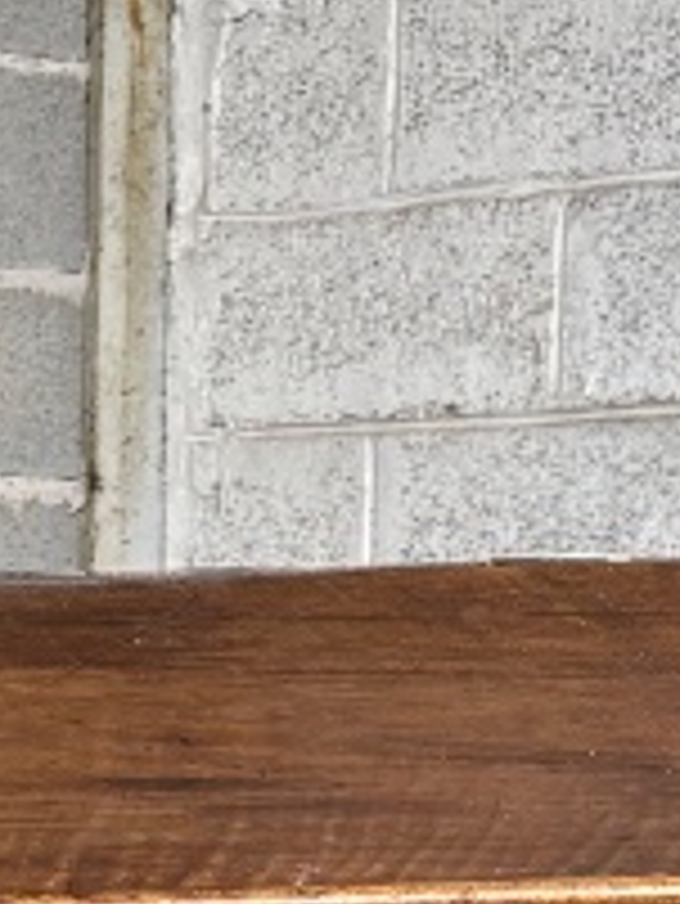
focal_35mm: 155
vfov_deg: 11.7
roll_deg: -0.5
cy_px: 1687
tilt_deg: -13.2
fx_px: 4055
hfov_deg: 9.4
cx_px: -176
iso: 40
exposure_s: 1/237
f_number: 1.6
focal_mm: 5.96
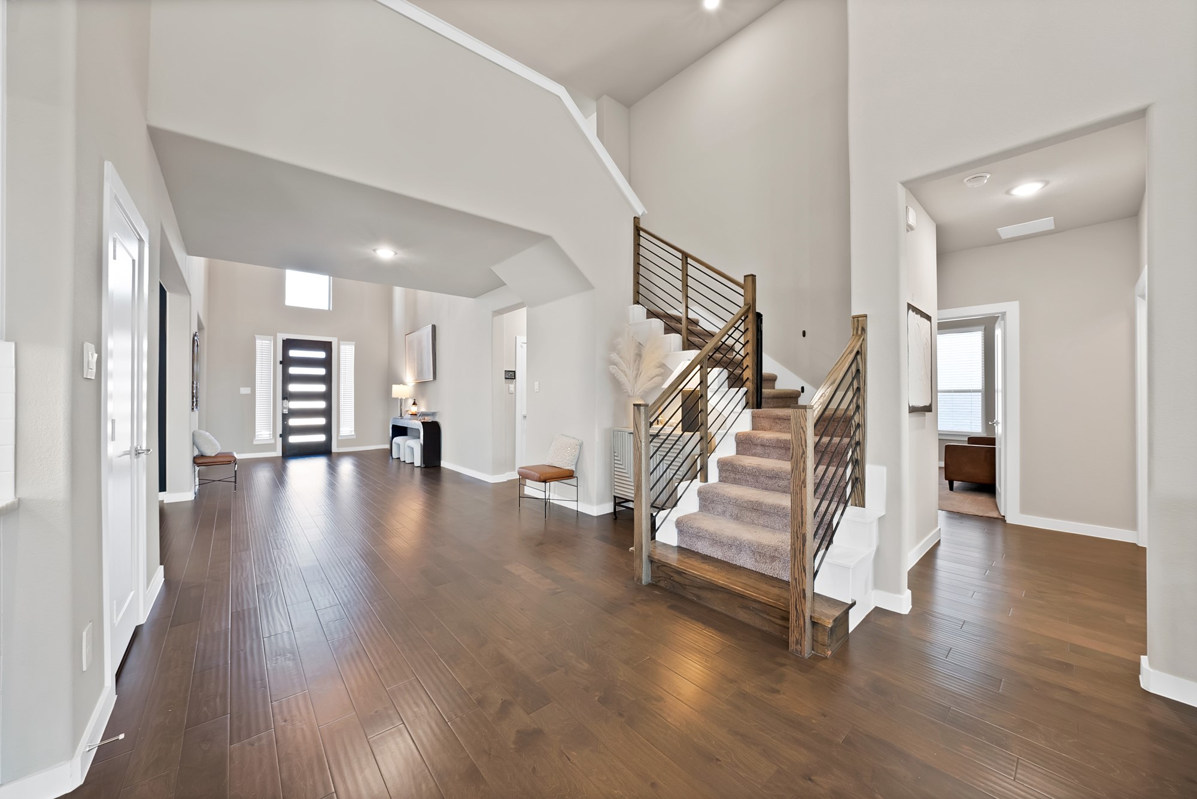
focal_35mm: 12
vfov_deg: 90.1
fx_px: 399
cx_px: 598
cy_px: 400
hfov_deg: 112.6
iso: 640
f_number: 9
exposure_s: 1/1.25
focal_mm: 12
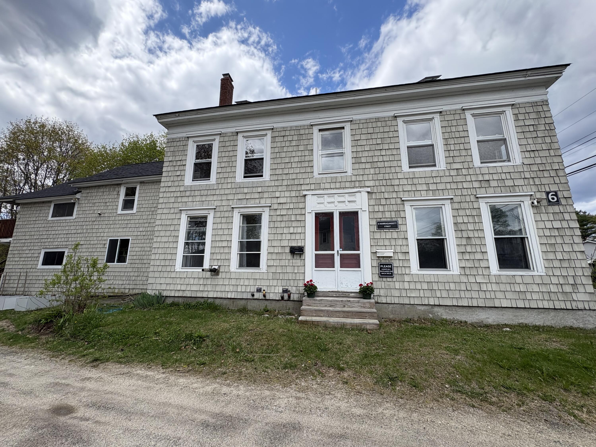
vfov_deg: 85.7
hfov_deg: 102.1
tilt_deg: +12.0
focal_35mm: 14
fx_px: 241
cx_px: 298
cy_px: 224
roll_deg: -0.3
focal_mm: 2.22
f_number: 2.2
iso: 40
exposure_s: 1/968
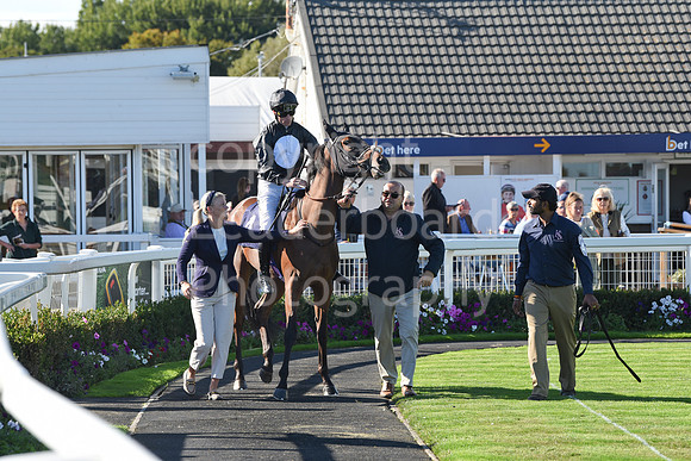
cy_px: 230
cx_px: 346
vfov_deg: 8.1
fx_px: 3264
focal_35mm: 170
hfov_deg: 12.1
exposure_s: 1/800
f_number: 6.3
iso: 400
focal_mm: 170
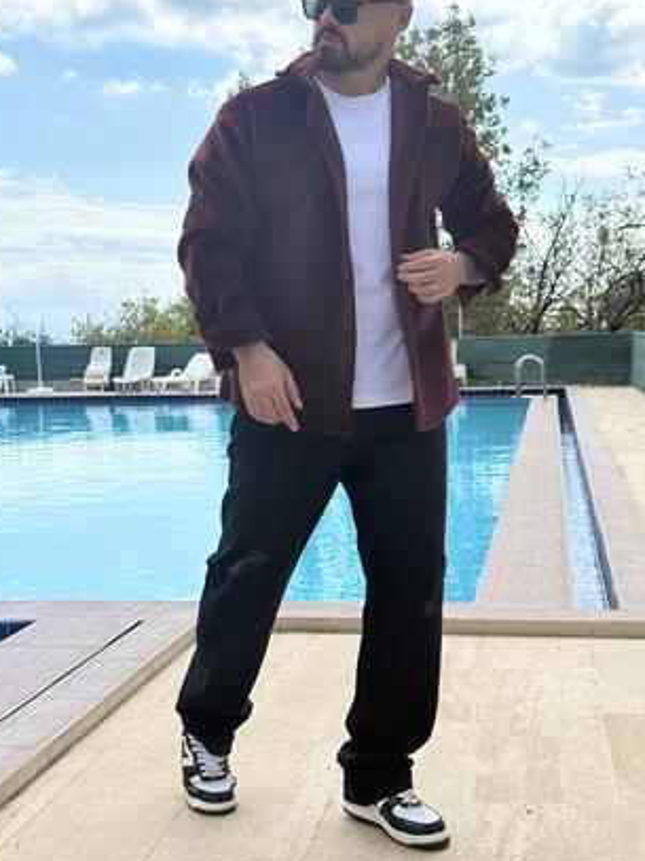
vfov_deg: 34.9
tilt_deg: -2.0
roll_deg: +1.7
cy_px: 383
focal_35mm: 55
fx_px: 1367
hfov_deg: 26.5
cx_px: 338
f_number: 1.78
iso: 64
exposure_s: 1/6536
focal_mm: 6.76
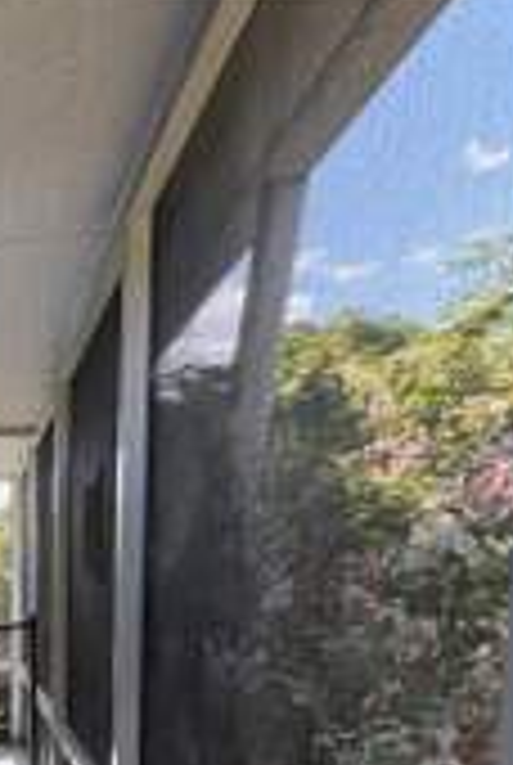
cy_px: 783
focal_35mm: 41
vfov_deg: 40.7
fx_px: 873
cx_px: -428
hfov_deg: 21.0
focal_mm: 2.22
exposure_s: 1/140
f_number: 2.2
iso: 64
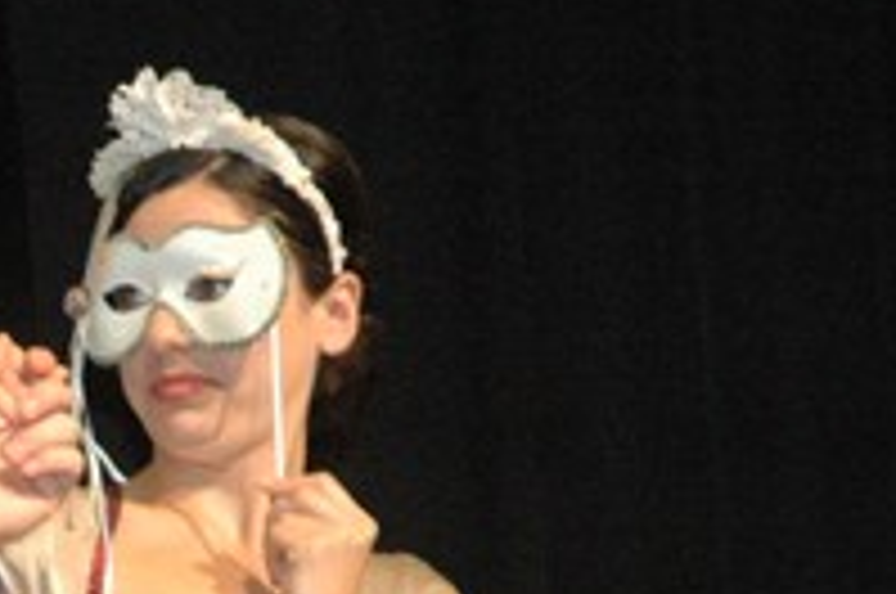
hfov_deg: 5.1
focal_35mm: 400
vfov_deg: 3.4
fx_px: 9949
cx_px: -194
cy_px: 630
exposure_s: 1/60
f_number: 5.6
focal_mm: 95
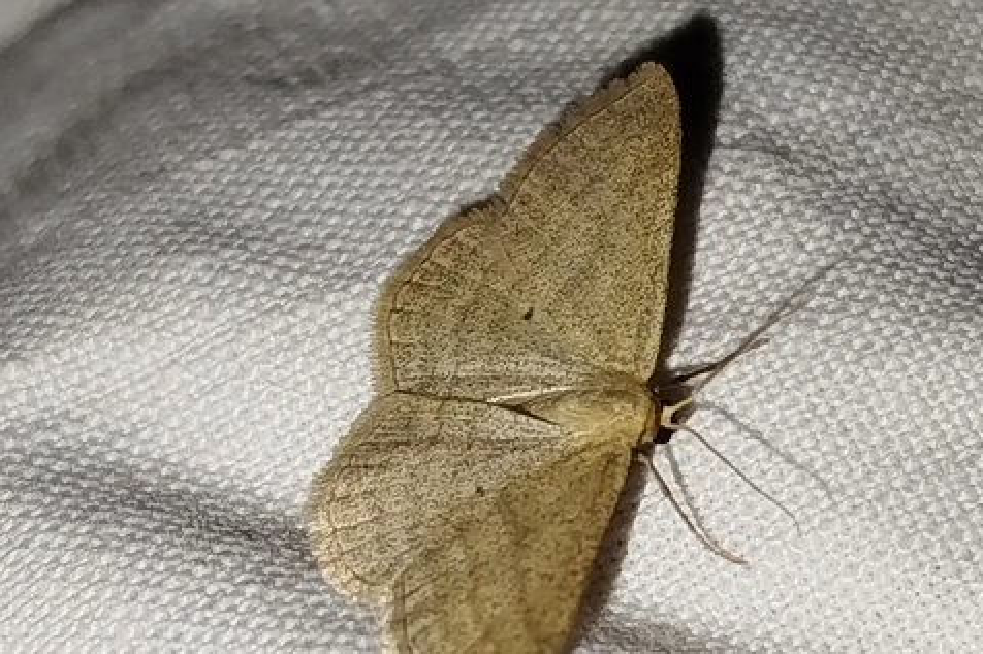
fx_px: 3548
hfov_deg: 15.8
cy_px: 524
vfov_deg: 10.5
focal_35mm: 130
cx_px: 494
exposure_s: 1/50
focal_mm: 5.31
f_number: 1.7
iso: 64
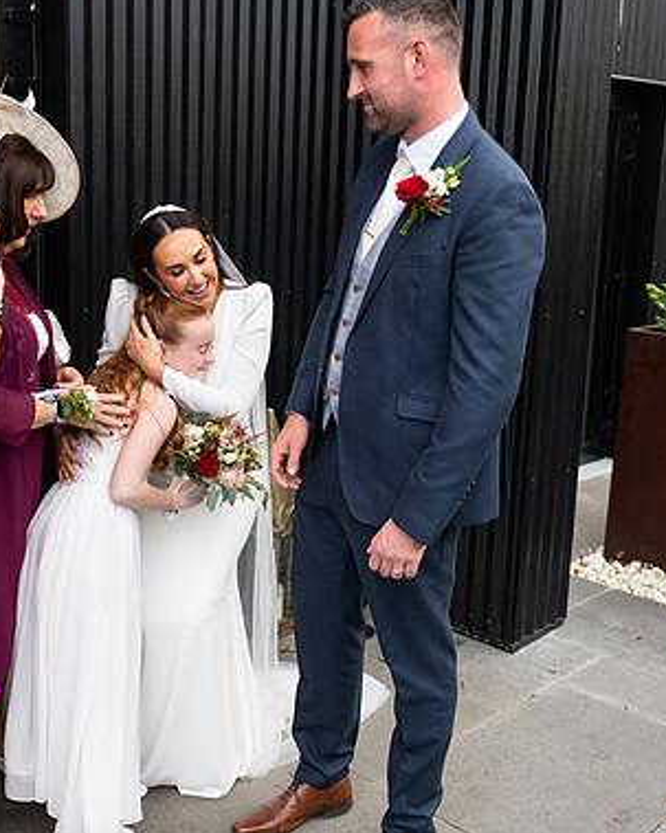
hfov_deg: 32.7
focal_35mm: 46
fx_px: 1134
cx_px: 275
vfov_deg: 40.3
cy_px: 414
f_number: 3.5
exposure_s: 1/160
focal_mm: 32
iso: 320
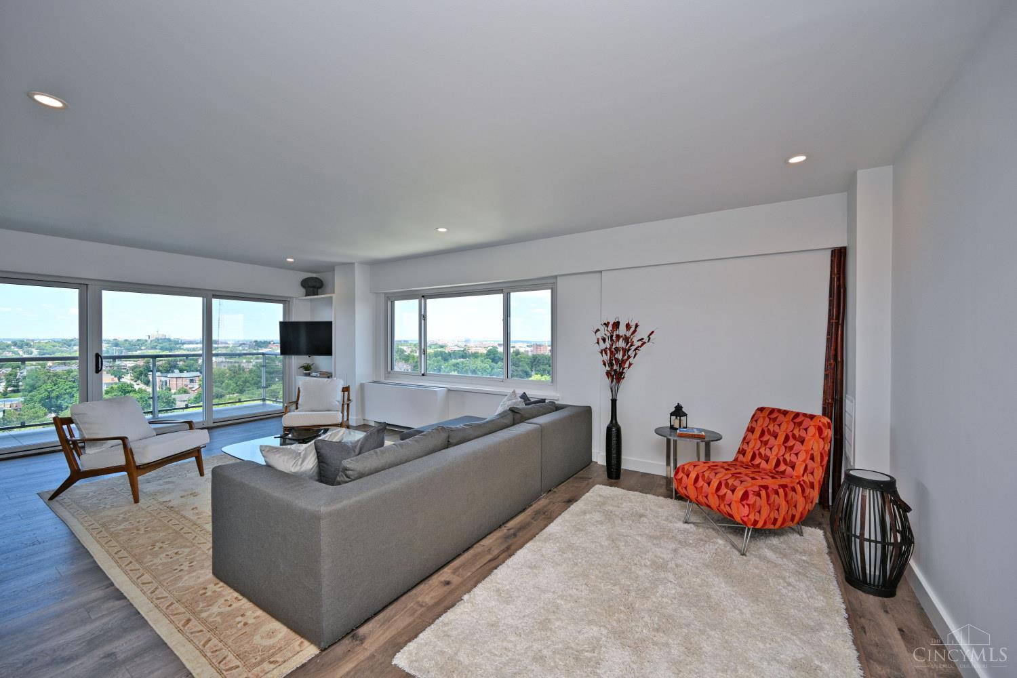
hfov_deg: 104.3
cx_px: 508
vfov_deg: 81.2
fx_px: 395
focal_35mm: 14
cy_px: 339
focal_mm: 14
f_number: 5.6
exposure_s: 1/125
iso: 110
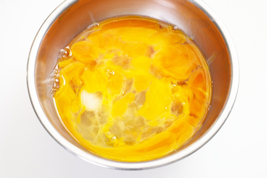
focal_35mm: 70
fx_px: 519
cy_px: 89
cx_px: 134
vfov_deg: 19.4
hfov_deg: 28.9
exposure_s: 1/10
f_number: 11
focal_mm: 70
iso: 100
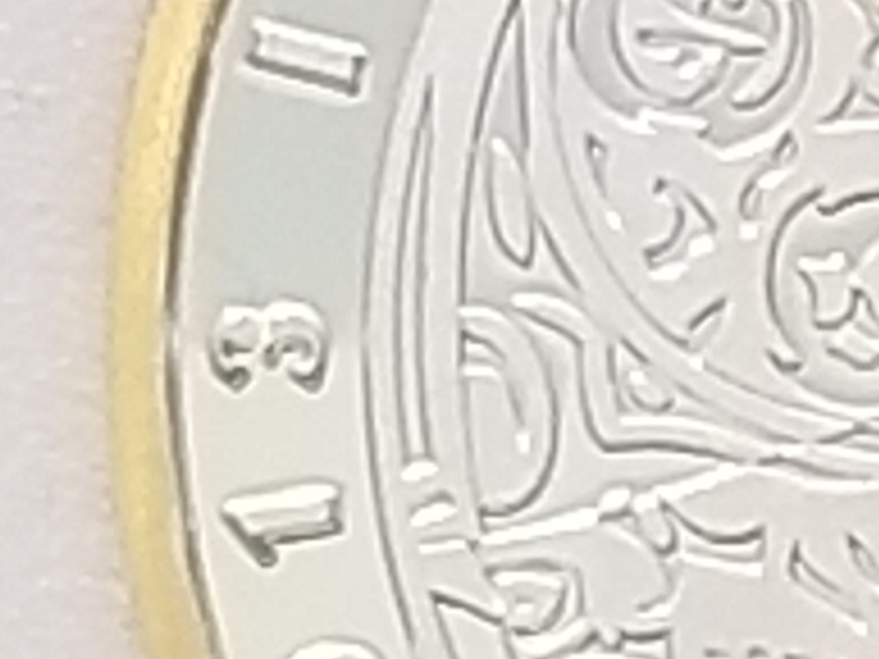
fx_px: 3503
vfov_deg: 10.7
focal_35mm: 138
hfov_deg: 13.5
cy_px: 387
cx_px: 1282
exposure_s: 1/60
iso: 100
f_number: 1.7
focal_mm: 4.25
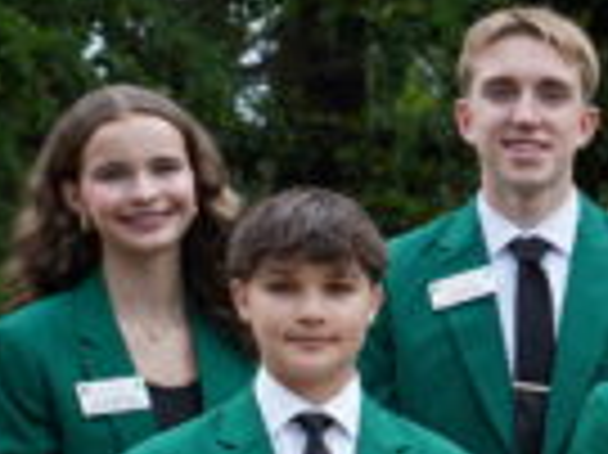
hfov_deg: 9.2
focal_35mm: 210
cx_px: 910
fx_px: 3685
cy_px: 452
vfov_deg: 7.0
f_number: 5.6
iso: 200
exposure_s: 1/125
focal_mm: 59
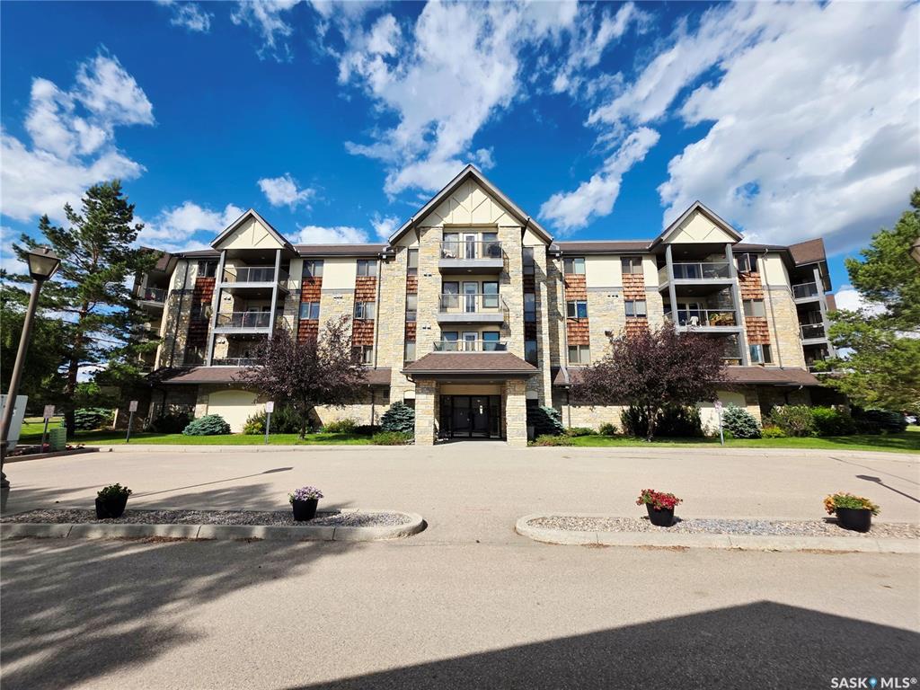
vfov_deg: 89.9
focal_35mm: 13
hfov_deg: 106.2
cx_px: 460
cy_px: 345
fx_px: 346
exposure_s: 1/3333
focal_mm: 2.2
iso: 40
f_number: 1.9
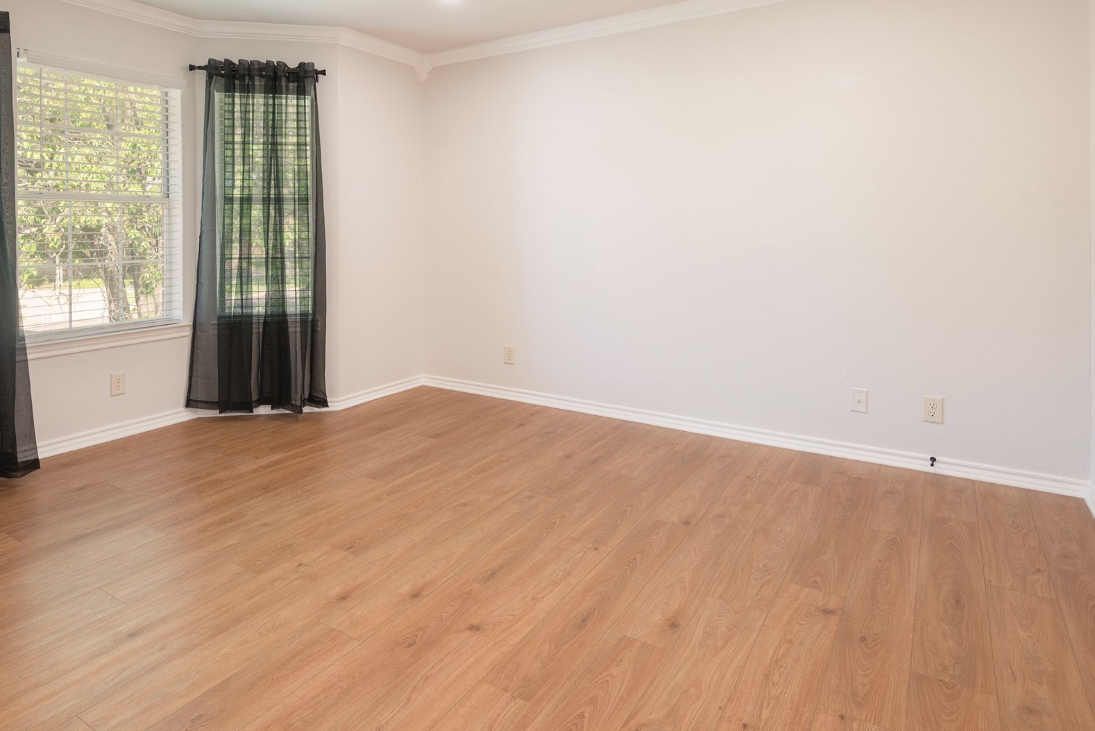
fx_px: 669
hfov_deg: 77.9
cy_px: 231
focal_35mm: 22
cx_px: 453
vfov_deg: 55.8
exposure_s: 1/5
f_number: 7.1
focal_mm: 16
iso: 100
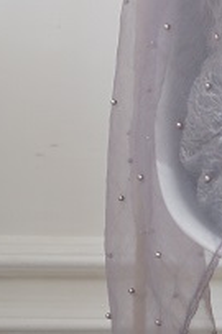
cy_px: -489
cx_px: 534
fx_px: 2742
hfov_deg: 4.5
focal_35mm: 296
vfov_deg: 6.6
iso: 200
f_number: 2
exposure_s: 1/200
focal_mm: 50
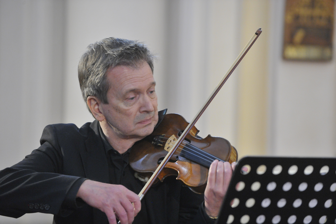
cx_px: 168
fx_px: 1865
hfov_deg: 10.3
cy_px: 112
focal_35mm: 200
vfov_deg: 6.9
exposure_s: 1/60
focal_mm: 200
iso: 6400
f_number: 4
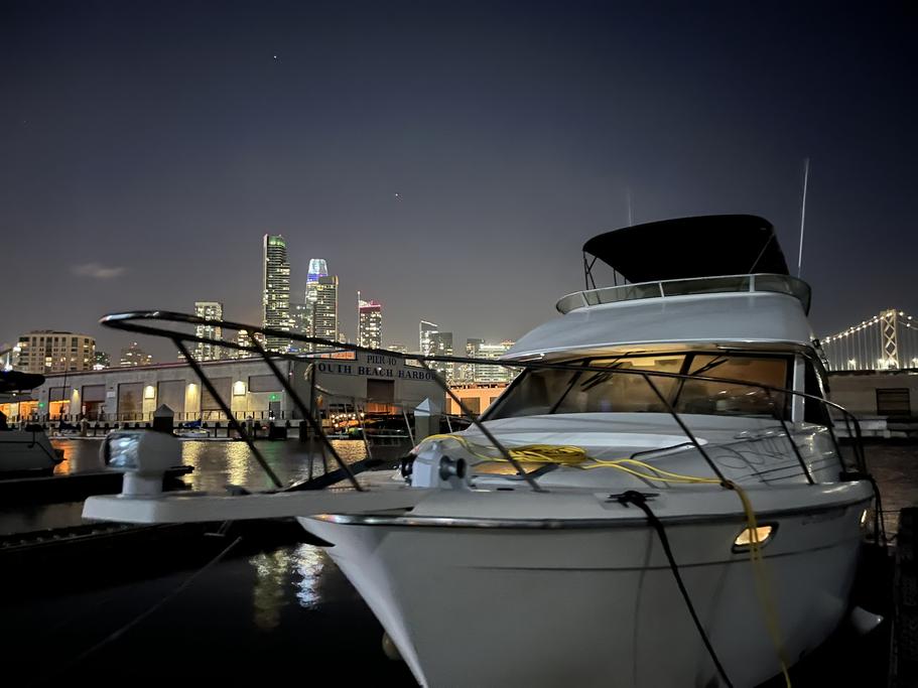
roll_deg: +0.6
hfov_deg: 67.3
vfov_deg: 53.1
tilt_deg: +5.6
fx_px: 689
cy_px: 344
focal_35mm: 26
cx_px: 459
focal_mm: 5.1
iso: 1600
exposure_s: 1/5
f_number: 1.6
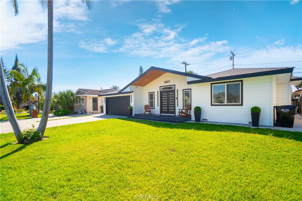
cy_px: 100
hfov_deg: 100.4
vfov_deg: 77.3
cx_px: 151
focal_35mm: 15
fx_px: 126
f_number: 7.1
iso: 100
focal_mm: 10
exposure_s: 1/200
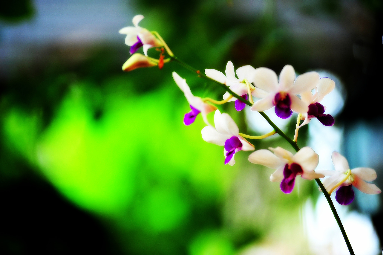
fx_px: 2126
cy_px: 128
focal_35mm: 200
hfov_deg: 10.3
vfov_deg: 6.9
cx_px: 192
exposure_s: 1/125
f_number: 3.2
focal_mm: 200
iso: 200
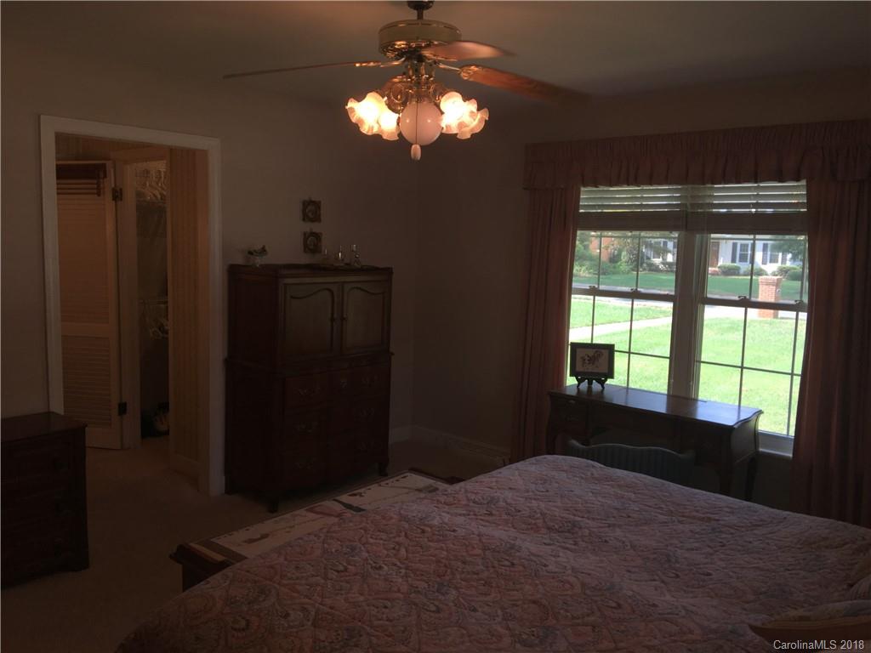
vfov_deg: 48.2
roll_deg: -1.5
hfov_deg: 61.7
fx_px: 730
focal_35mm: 29
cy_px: 326
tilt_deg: -5.6
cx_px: 436
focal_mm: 4.15
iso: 25
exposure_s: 1/90
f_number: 2.2
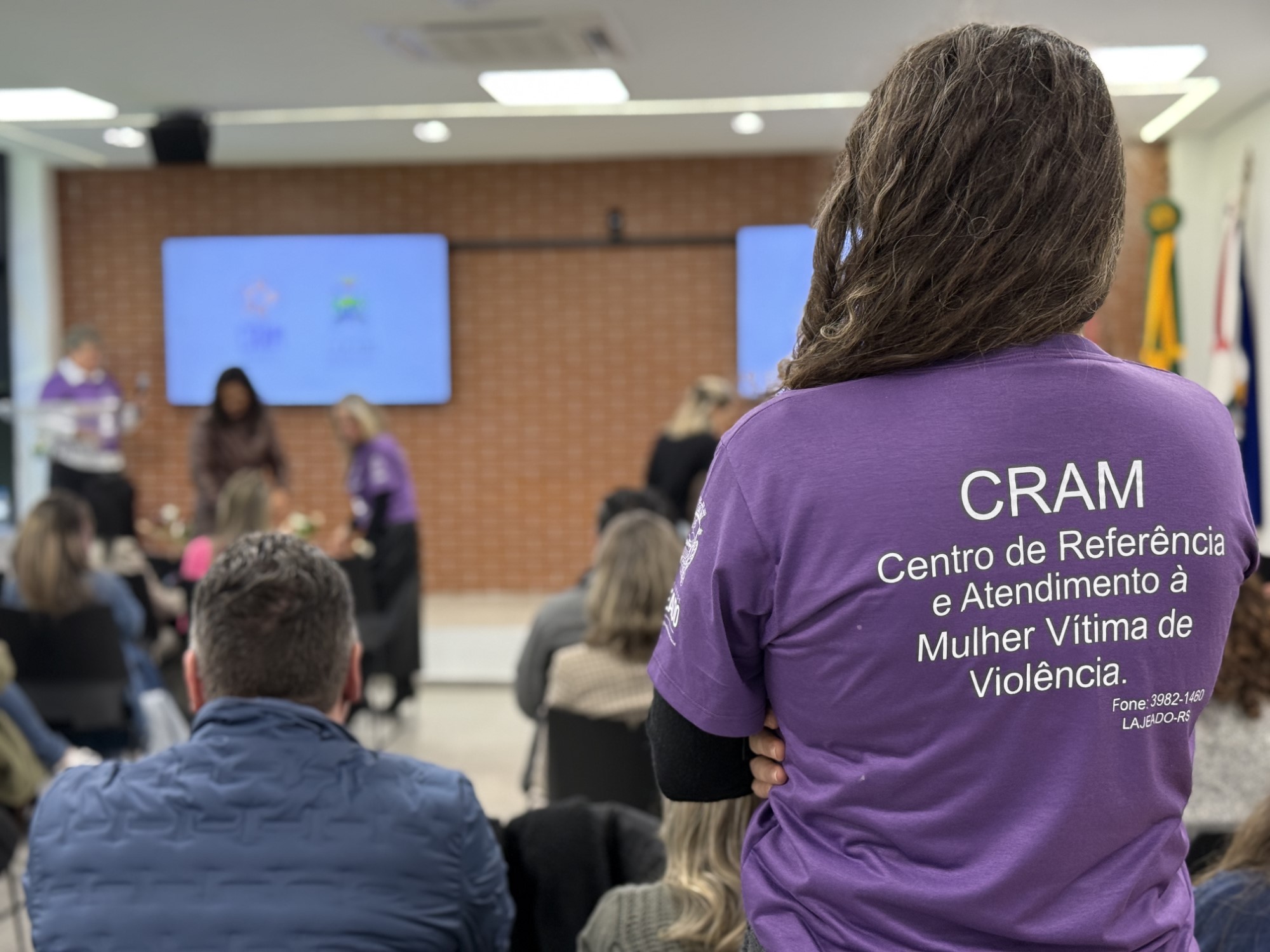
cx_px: 635
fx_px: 1761
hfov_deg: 39.7
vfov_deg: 30.3
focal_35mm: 48
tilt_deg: -1.5
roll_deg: +0.4
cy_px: 476
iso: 200
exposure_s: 1/60
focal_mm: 6.76
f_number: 1.78
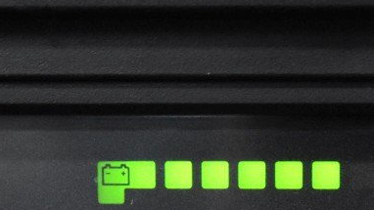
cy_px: 331
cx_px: 268
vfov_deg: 7.1
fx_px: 1666
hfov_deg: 12.8
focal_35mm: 168
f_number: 4.5
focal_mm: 34
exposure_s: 1/60
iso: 3200
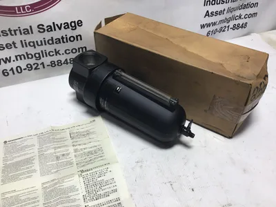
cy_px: 104
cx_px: 138
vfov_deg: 45.4
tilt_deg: -39.9
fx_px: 247
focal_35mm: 31
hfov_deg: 58.4
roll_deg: -1.1
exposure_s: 1/120
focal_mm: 3.3
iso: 32
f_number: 2.4
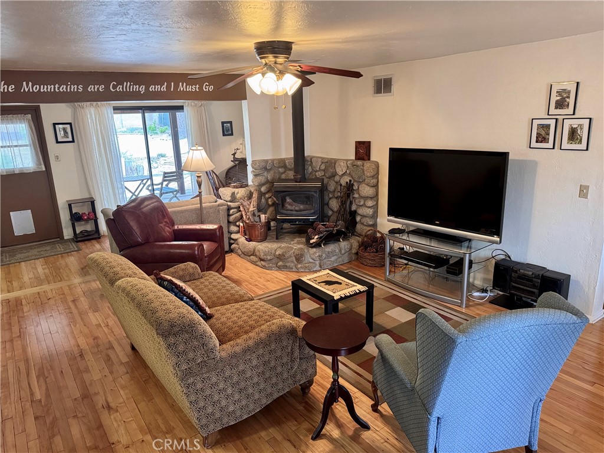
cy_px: 226
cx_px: 302
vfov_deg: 56.8
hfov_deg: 71.6
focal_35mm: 24
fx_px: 419
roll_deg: +1.5
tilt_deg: -16.1
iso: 500
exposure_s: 1/60
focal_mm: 6.76
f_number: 1.78
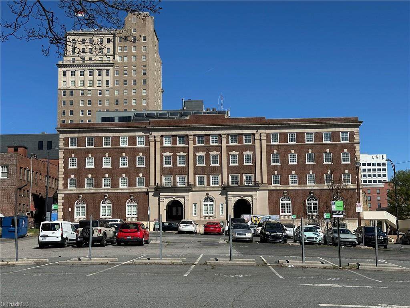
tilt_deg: +7.8
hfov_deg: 39.7
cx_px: 205
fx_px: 569
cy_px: 154
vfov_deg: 30.3
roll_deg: +0.6
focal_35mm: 48
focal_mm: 6.86
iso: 64
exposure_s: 1/5882
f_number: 1.78
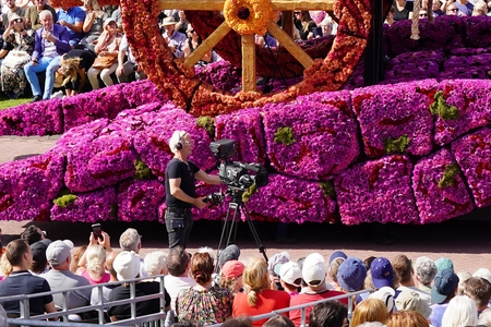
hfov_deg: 15.8
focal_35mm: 126
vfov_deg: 10.6
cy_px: -126
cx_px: 549
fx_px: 1718
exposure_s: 1/400
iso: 100
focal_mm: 35
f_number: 5
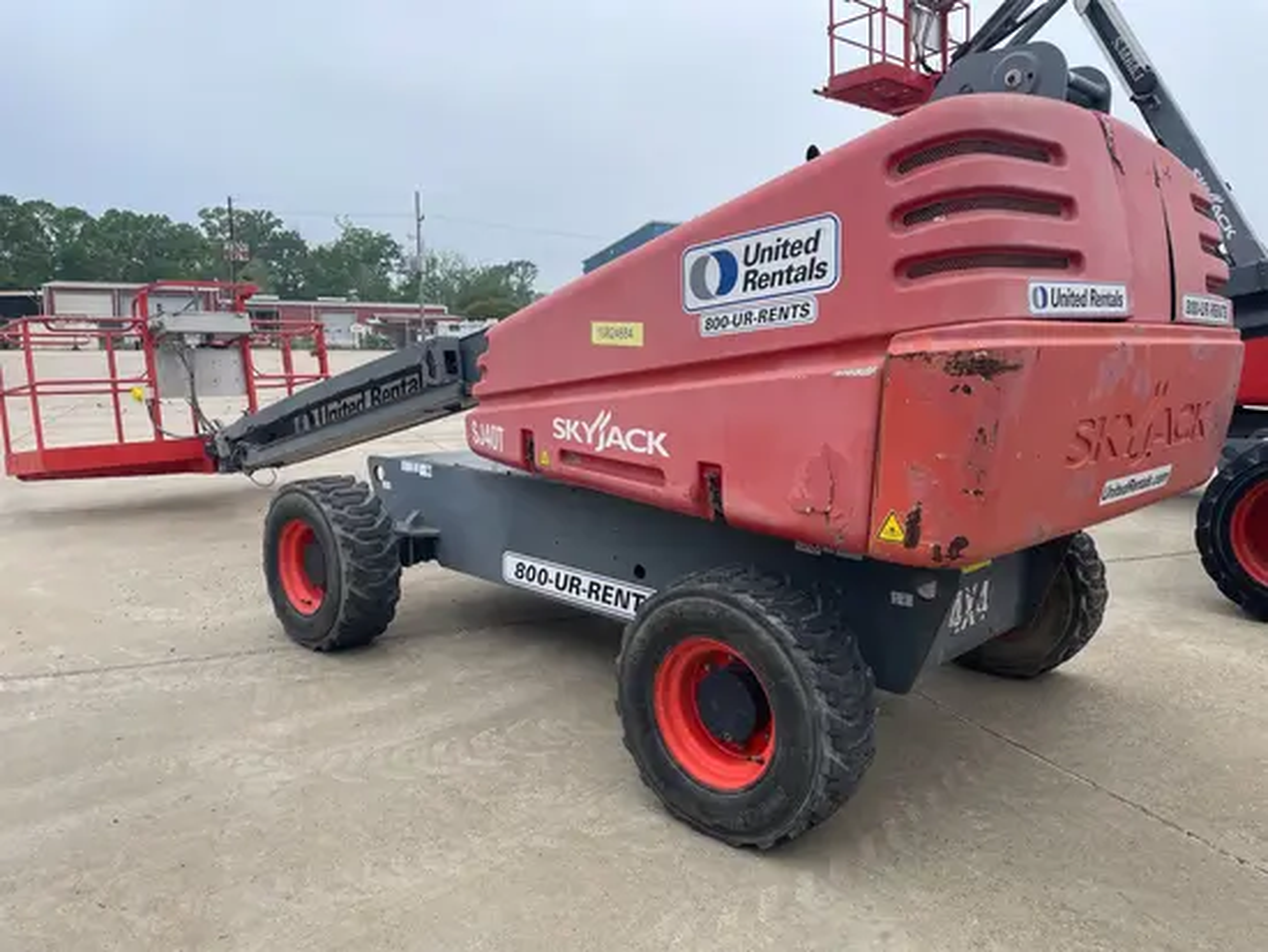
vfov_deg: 53.1
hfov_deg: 67.3
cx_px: 634
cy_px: 476
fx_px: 953
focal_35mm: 26
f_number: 1.6
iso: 32
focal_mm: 4.2
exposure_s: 1/796
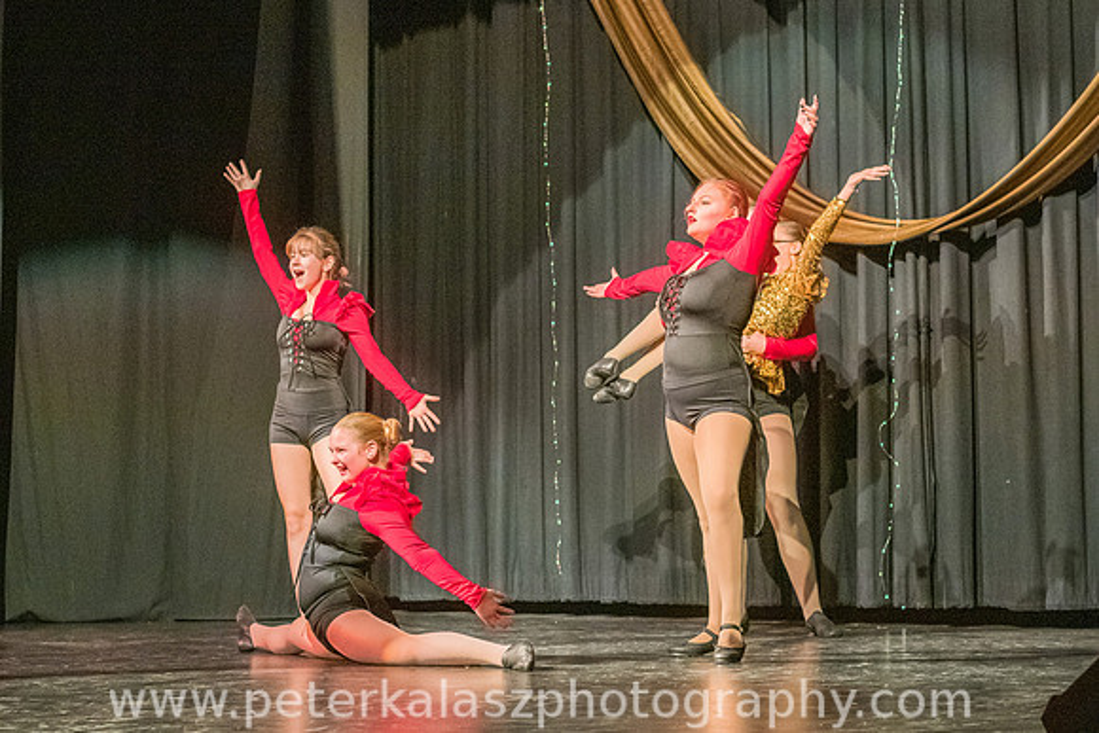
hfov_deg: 25.1
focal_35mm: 81
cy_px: 342
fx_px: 2464
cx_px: 624
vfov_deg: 16.9
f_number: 3.5
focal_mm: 50
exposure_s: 1/320
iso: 3200
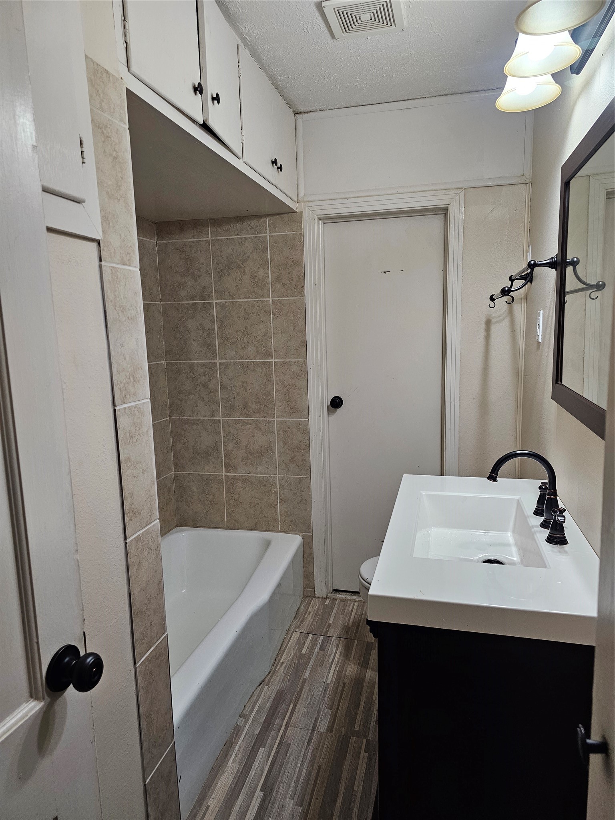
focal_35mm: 23
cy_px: 410
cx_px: 308
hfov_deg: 58.9
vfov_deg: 73.9
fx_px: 545
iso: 250
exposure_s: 1/120
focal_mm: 6.3
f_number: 1.7
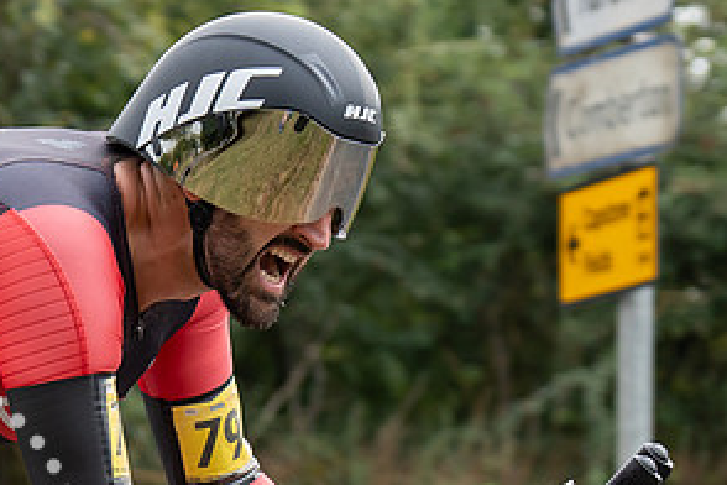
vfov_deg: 4.6
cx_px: -26
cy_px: 582
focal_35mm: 299
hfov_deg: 6.9
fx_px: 6038
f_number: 4
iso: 400
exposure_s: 1/1000
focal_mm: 70
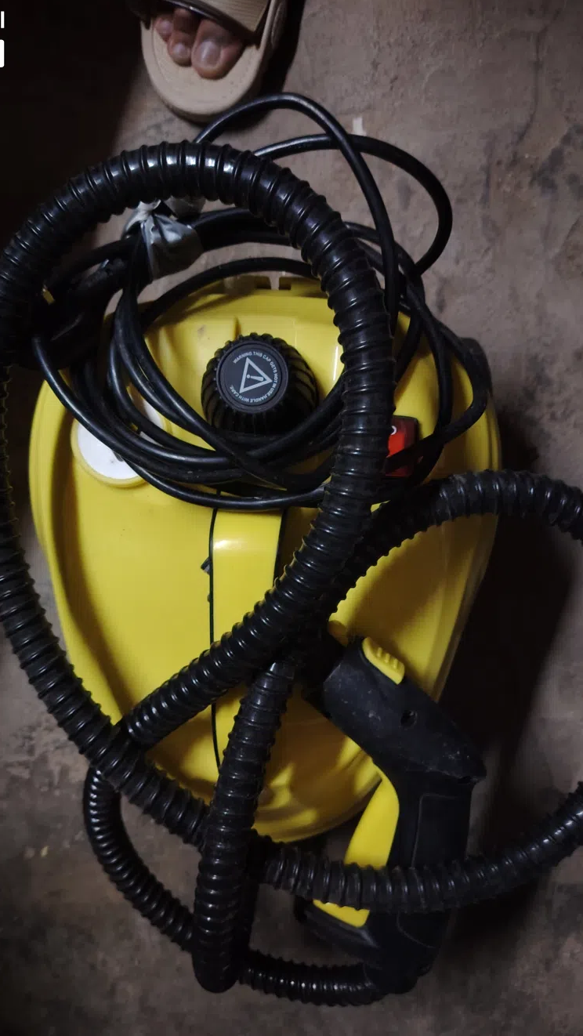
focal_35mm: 27
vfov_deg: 69.8
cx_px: 273
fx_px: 742
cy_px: 527
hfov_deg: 42.9
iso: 5528
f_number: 1.75
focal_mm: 5.25
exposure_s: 1/50
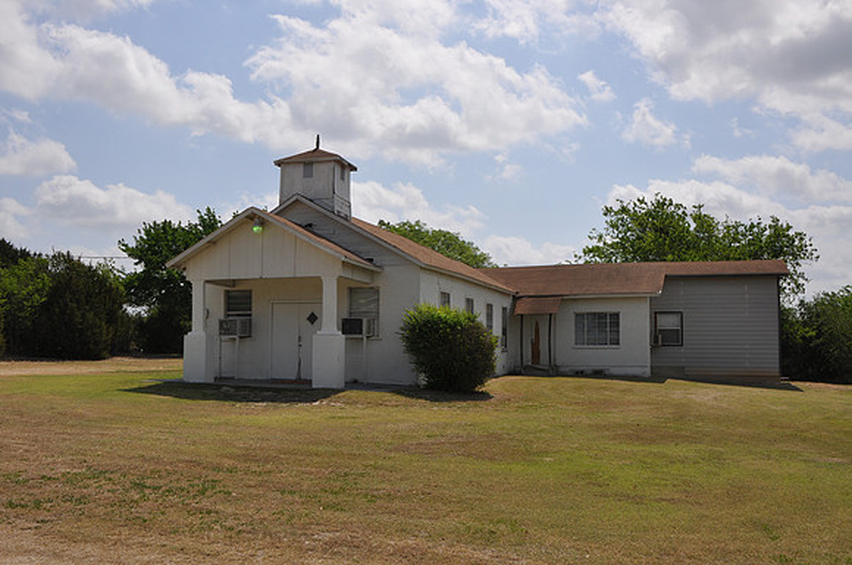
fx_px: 815
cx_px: 426
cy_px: 282
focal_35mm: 34
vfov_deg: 38.3
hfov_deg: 55.2
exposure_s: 1/160
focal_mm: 23
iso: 200
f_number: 14
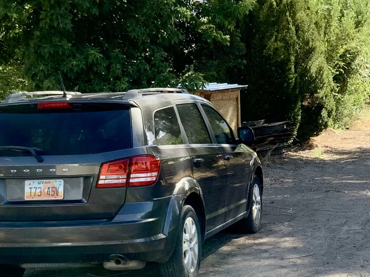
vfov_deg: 17.0
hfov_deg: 21.8
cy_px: 168
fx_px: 930
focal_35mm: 87
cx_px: 352
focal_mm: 3
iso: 16
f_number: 1.8
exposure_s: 1/310
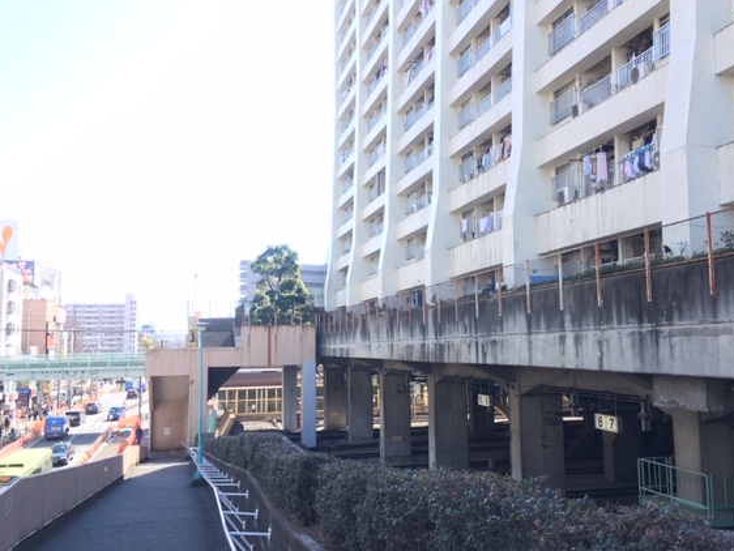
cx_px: 387
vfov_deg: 43.0
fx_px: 700
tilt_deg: +6.8
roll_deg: -0.2
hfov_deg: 55.3
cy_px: 279
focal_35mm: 33
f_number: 2.2
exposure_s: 1/164
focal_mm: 4.15
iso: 25
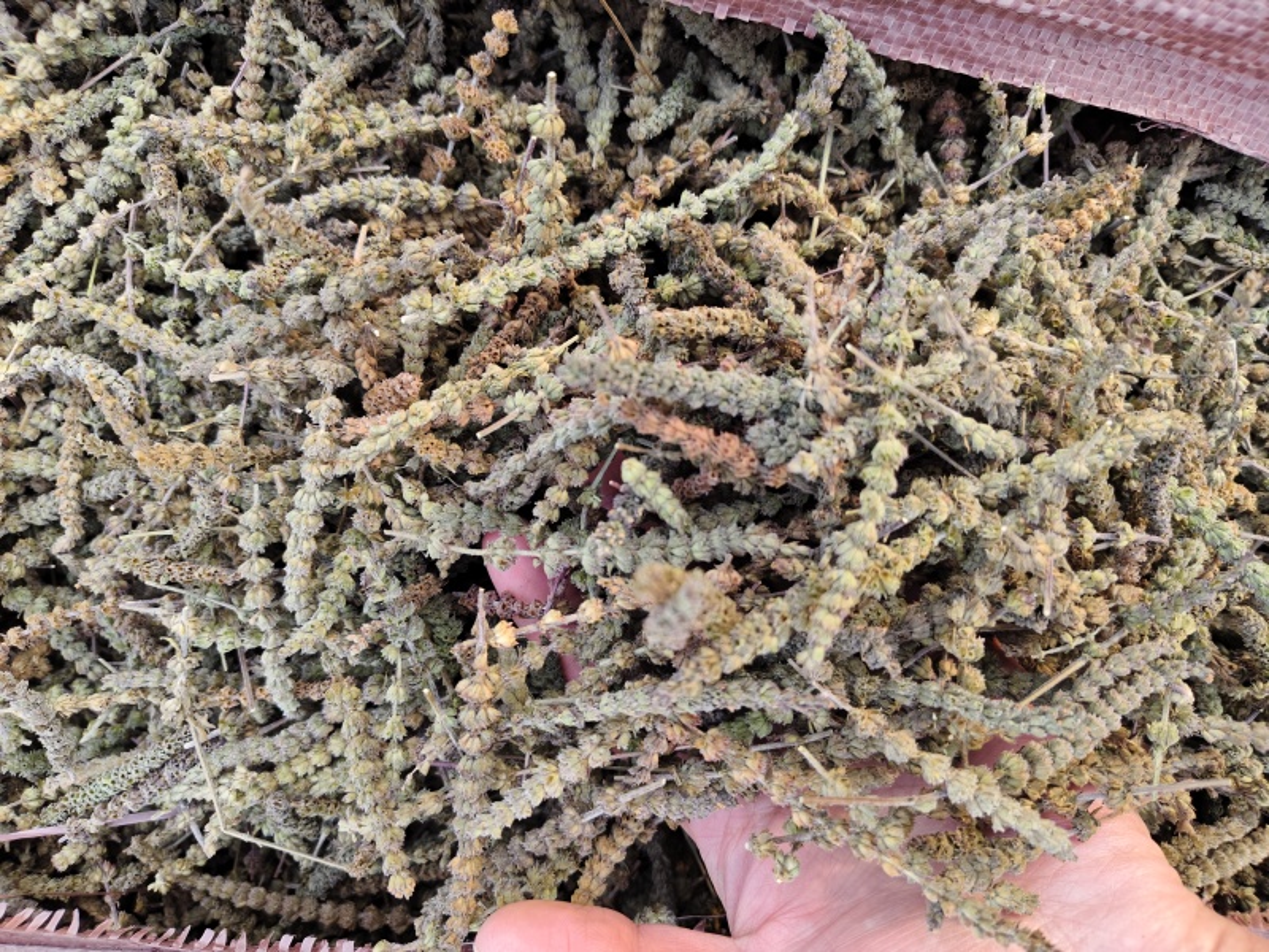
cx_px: 634
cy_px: 476
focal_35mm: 23
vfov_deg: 58.9
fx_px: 843
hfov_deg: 73.9
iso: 139
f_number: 1.88
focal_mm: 5.56
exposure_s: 1/200
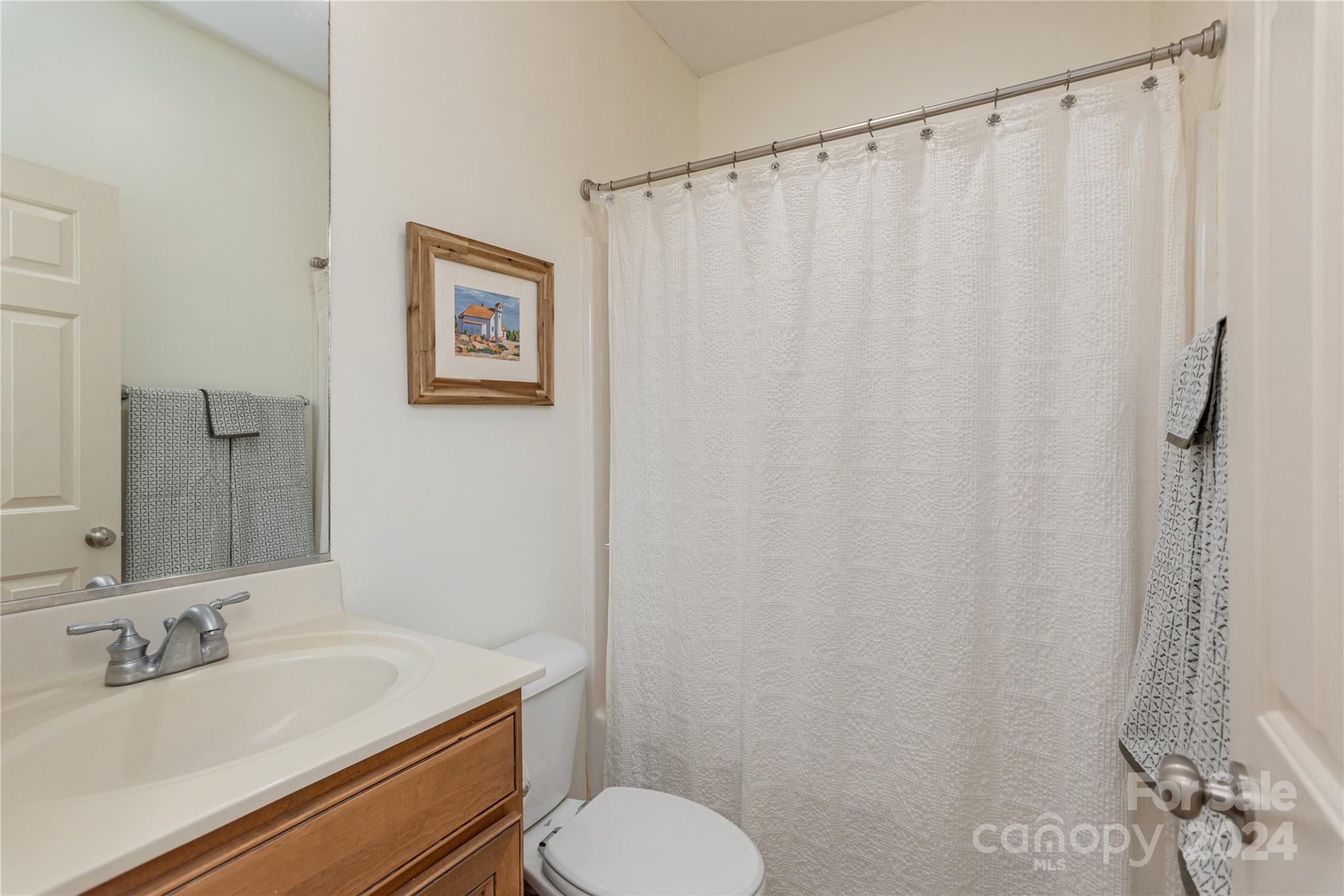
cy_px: 448
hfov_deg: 93.3
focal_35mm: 17
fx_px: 635
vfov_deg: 70.5
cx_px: 672
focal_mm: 17
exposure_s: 1/80
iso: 320
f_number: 7.1
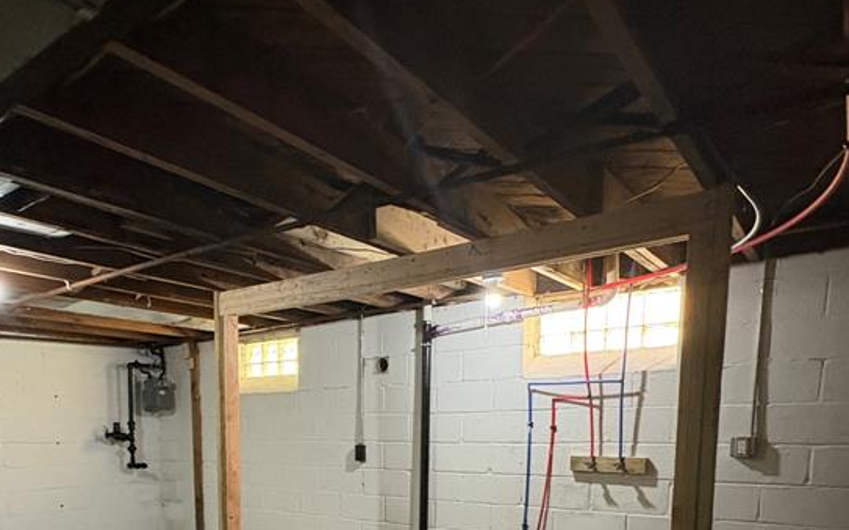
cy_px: 508
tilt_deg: -8.7
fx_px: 648
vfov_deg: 40.1
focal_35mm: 28
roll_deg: -0.1
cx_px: 277
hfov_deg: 64.6
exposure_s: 1/40
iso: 640
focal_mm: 2.22
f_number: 2.2
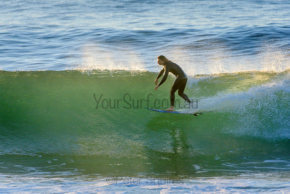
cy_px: 97
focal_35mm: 750
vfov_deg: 1.8
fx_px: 6044
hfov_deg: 2.7
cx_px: 145
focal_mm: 500
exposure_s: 1/1250
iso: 450
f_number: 5.6
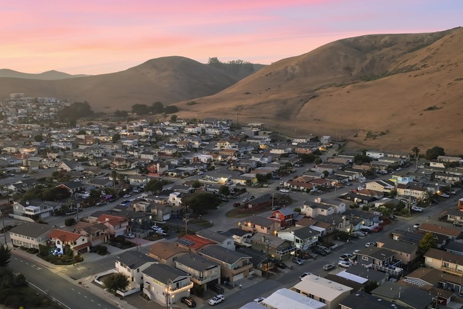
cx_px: 221
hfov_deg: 55.8
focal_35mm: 34
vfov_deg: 38.6
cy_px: 193
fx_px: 437
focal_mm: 12.3
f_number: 2.8
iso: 350
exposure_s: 1/15
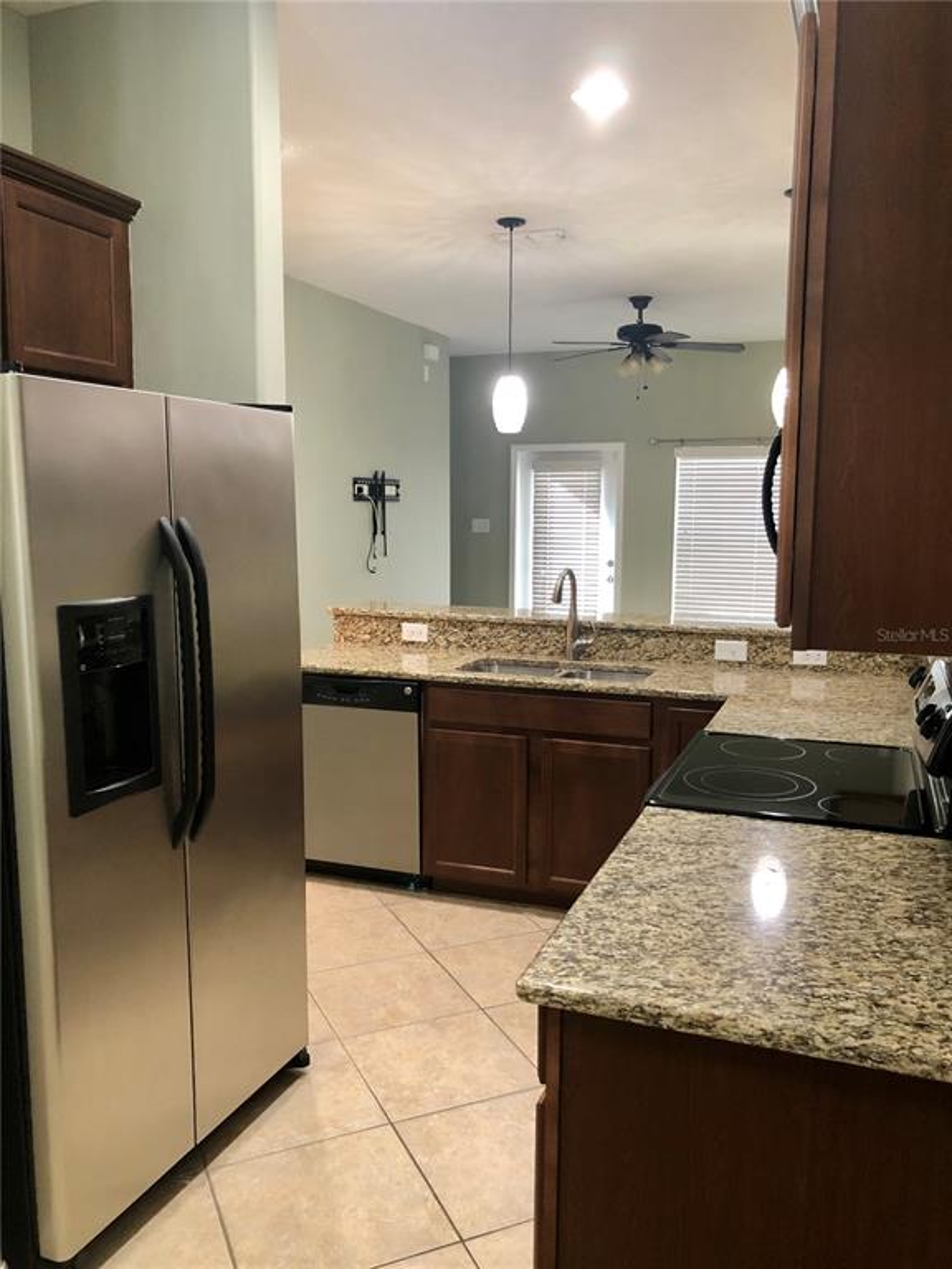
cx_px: 476
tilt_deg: -7.0
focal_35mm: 28
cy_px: 634
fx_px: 1027
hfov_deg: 49.7
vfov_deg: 63.4
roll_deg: -0.8
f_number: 1.8
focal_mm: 3.99
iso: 64
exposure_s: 1/15
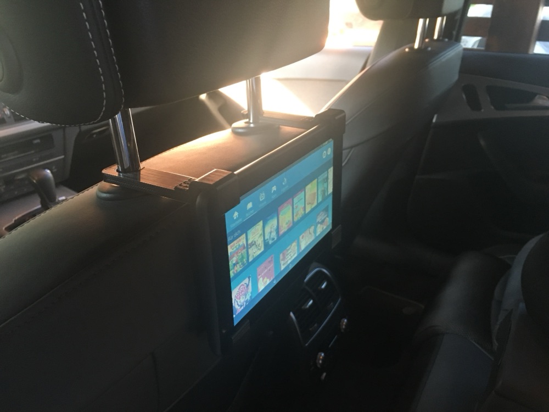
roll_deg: -1.4
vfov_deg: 48.2
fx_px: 460
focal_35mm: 29
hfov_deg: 61.7
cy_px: 206
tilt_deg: -24.4
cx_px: 274
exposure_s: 1/20
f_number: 2.2
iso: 200
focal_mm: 4.15
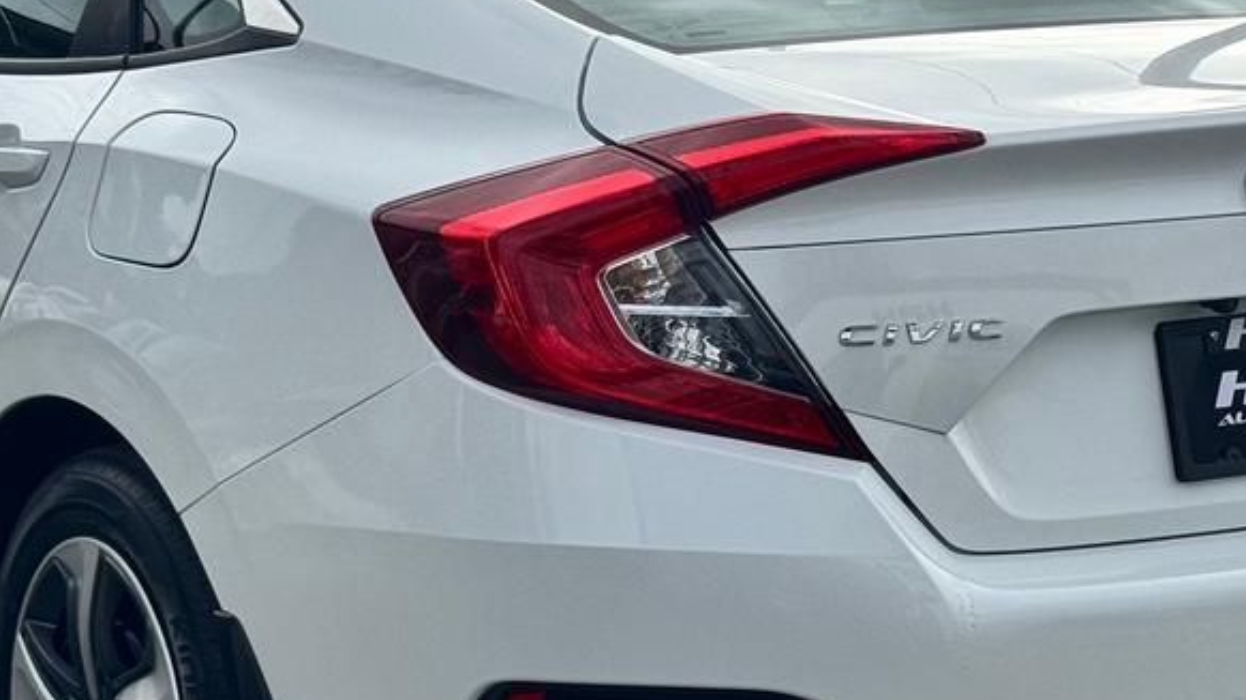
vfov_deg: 10.5
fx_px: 3798
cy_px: 351
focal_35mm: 115
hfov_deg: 18.6
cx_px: 477
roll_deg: +0.2
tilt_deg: -7.1
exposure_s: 1/4310
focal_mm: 6.76
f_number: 1.78
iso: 64
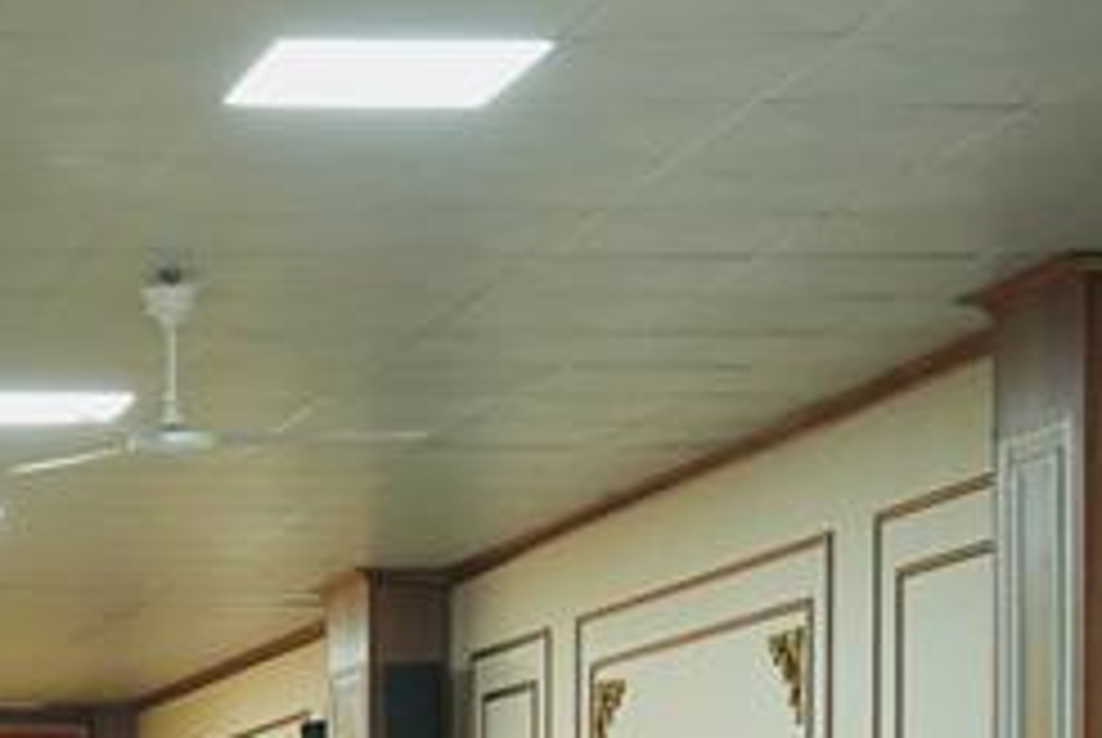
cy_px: 1076
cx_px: -652
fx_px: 4045
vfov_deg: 10.1
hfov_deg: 14.3
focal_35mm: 132
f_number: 3.5
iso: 3200
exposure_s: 1/125
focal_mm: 27
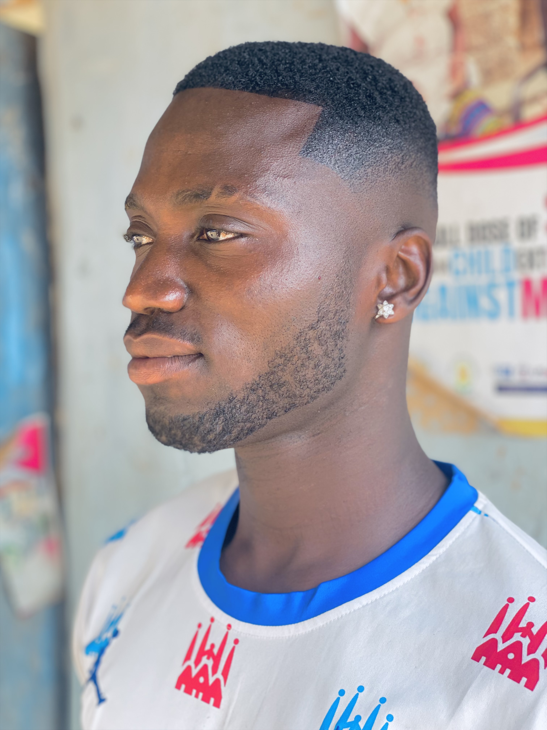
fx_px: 1096
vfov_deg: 36.8
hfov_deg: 28.0
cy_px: 365
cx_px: 274
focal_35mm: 52
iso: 50
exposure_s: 1/122
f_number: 2
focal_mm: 6
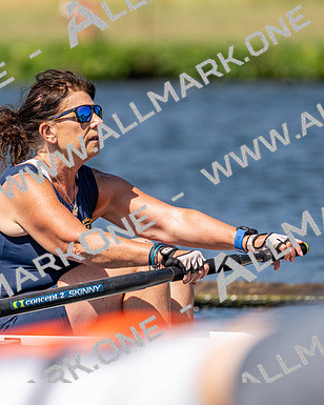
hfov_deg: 2.5
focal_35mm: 613
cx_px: 124
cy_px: 202
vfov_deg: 3.2
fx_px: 7348
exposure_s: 1/2000
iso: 250
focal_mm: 433
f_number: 6.3
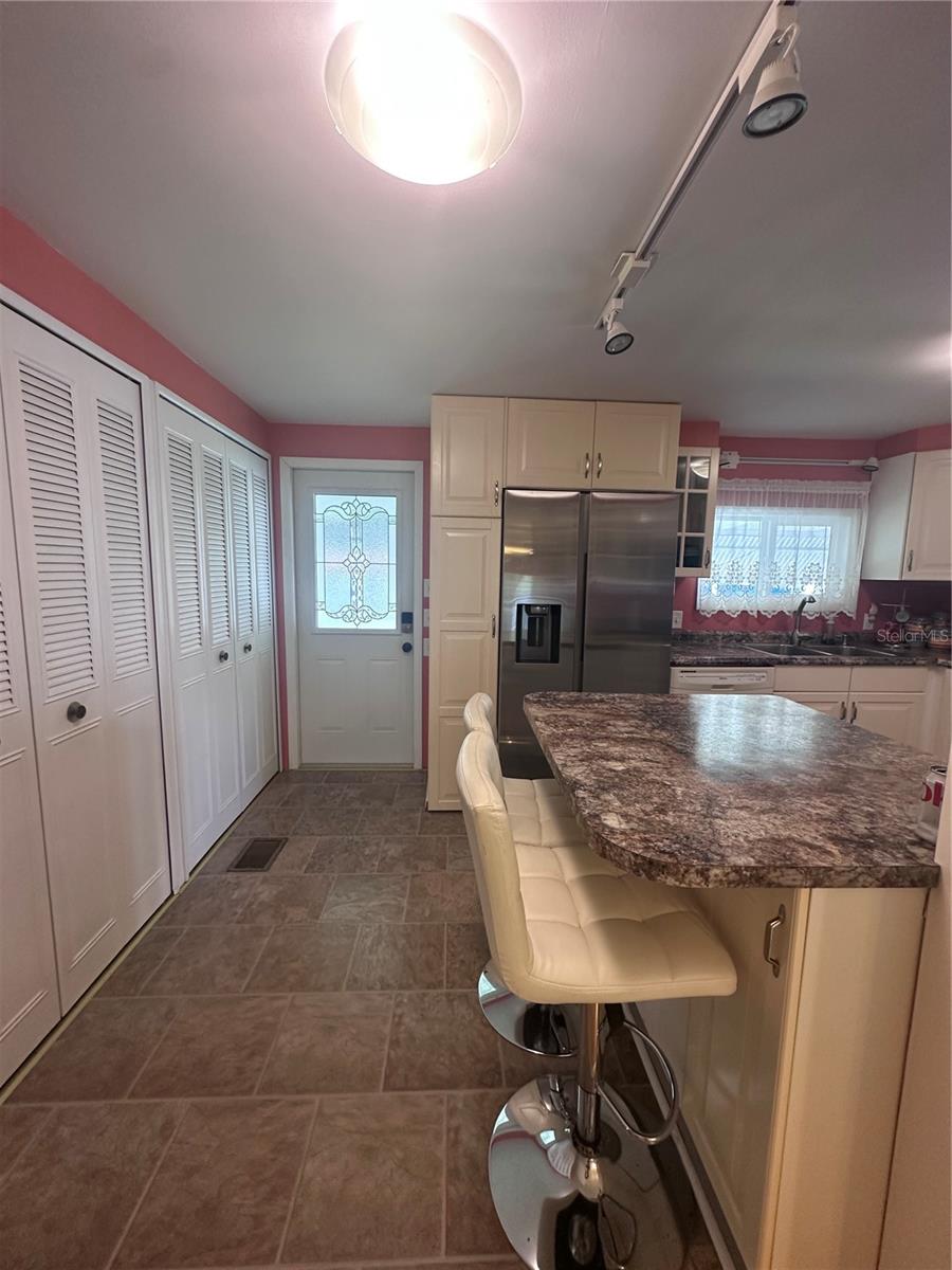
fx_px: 513
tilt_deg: -7.4
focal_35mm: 14
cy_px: 635
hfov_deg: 85.7
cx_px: 476
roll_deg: -1.1
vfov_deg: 102.1
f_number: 2.2
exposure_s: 1/60
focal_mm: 2.22
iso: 250
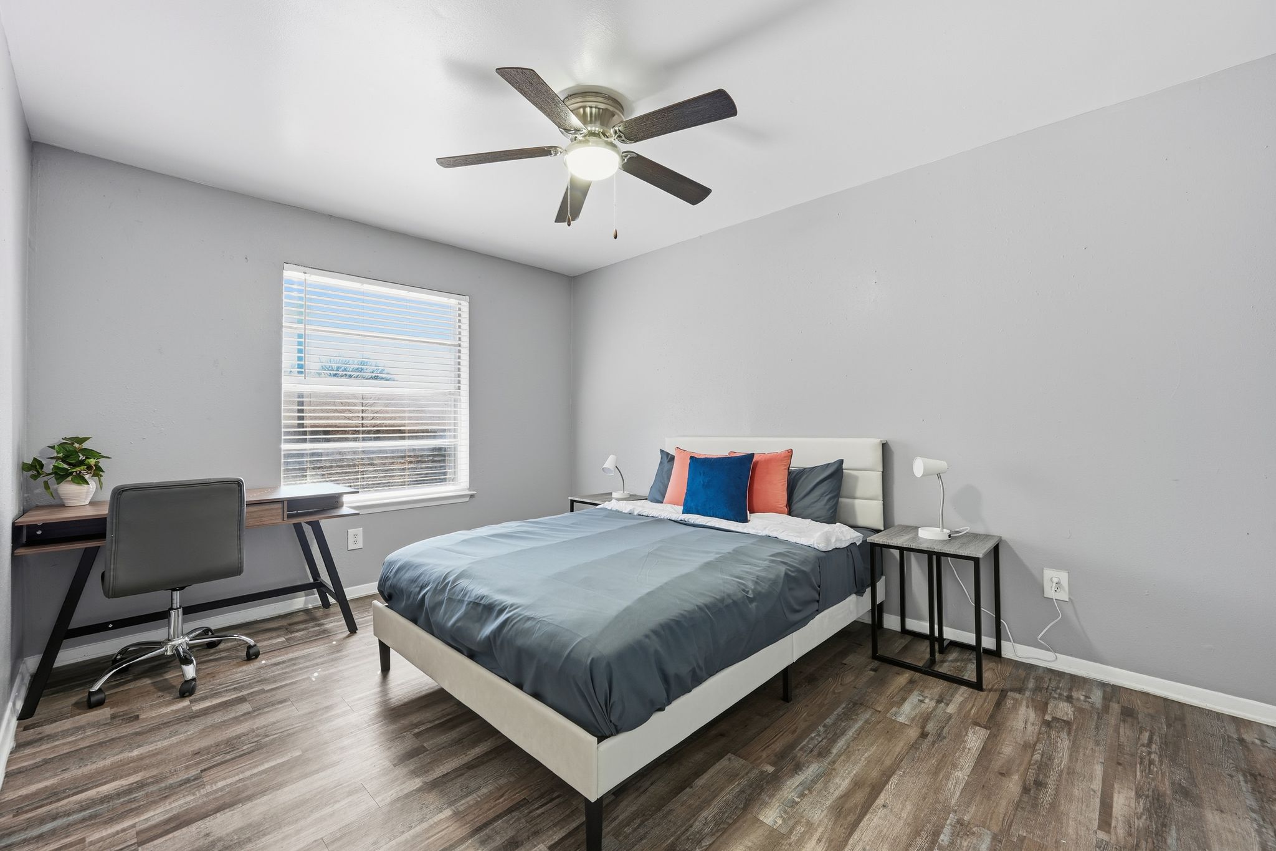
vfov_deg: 81.2
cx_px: 638
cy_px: 426
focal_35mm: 14
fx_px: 496
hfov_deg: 104.3
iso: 100
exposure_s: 1/4
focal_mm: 14
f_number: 8
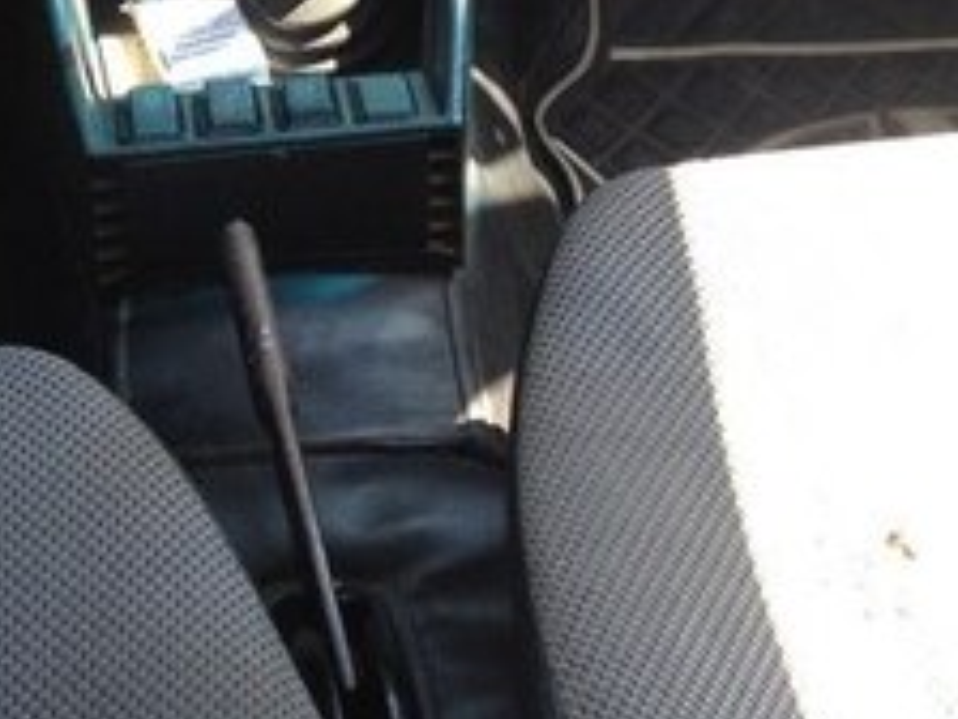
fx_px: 2851
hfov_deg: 19.0
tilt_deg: -30.6
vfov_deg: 13.9
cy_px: -182
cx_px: 359
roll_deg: +1.6
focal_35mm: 103
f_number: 2.4
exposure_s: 1/120
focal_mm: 4.28
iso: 64
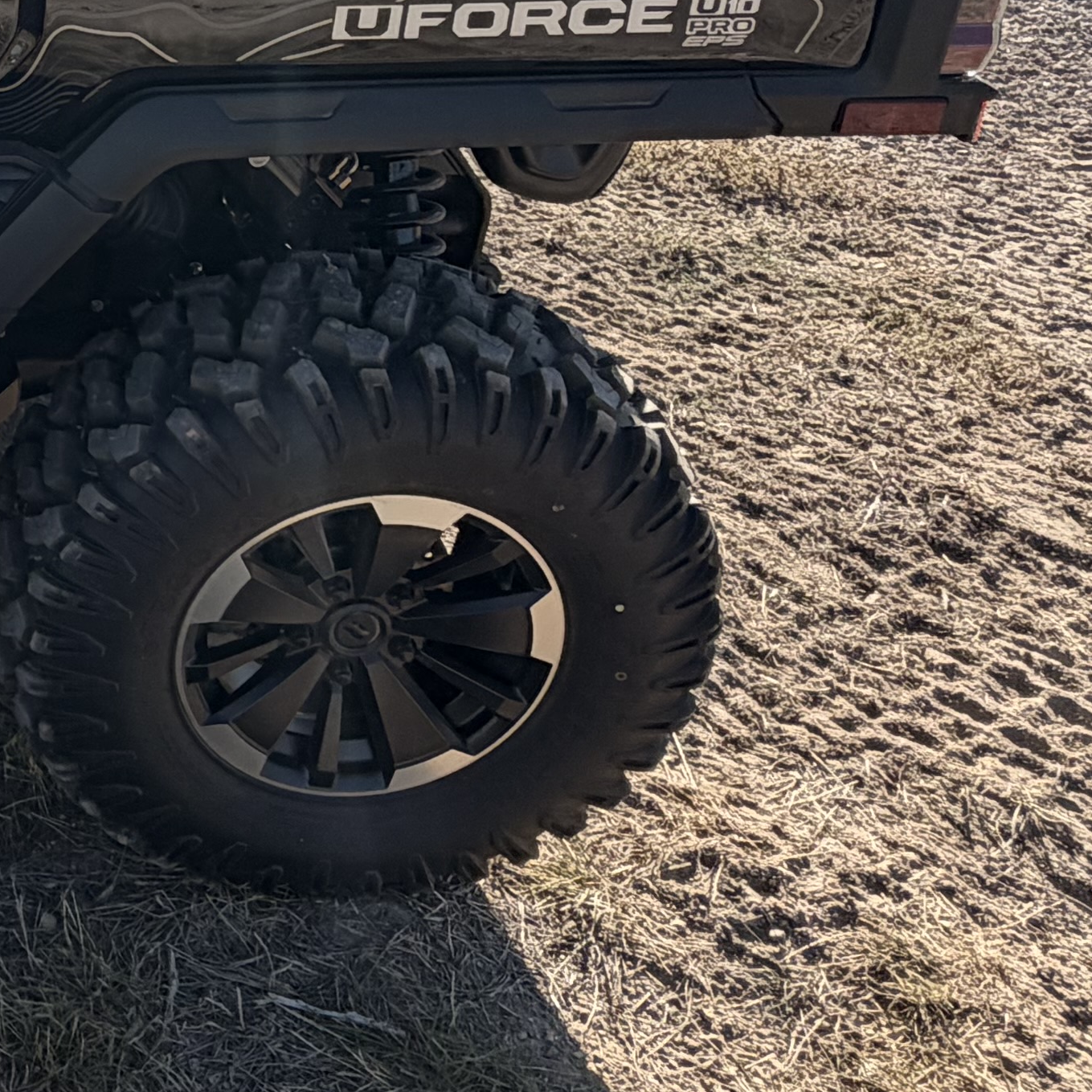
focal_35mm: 52
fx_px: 1856
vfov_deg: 31.4
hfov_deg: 26.7
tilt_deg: -19.1
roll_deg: -0.5
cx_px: -398
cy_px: 132
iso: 40
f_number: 2.2
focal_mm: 2.22
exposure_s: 1/651
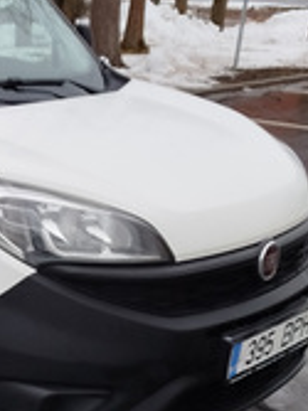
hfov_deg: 18.4
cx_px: -137
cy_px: 266
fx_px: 855
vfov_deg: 26.9
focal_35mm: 72
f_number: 1.7
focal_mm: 5.31
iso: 125
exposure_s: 1/33
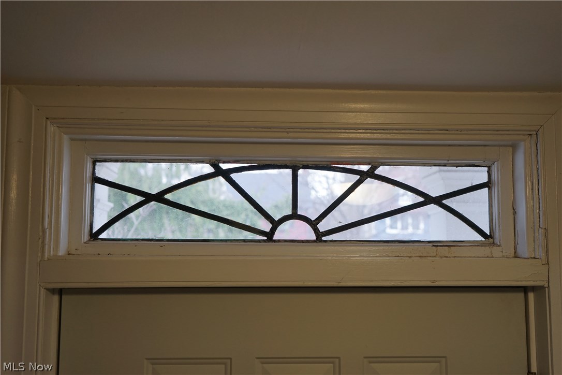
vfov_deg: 35.1
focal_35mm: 38
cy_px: 188
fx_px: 593
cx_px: 281
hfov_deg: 50.7
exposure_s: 1/160
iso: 400
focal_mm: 38
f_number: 4
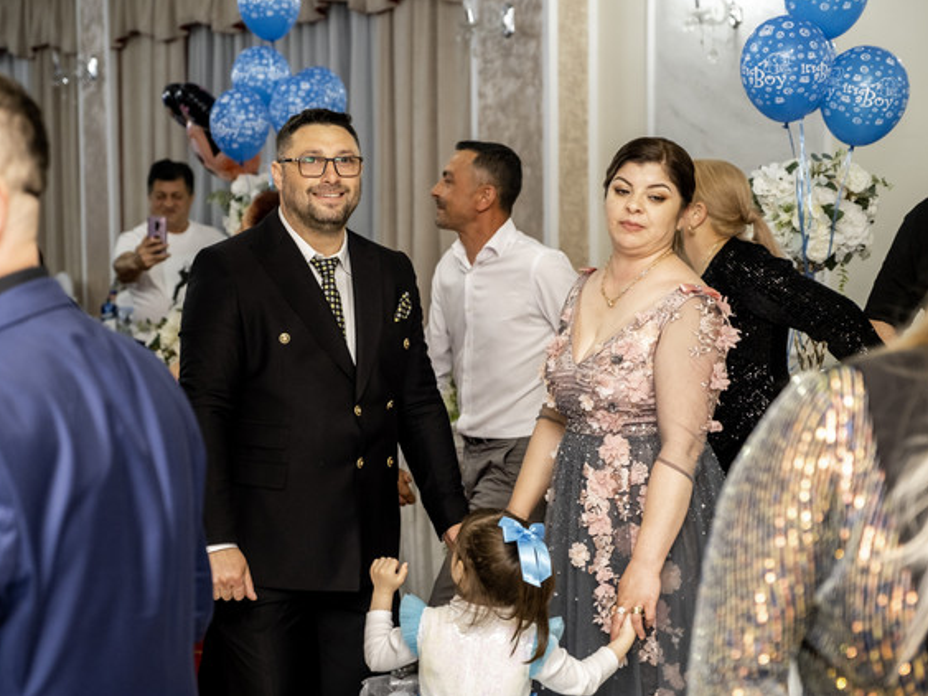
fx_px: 1876
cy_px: 346
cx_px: 424
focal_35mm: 70
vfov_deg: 21.0
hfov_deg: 27.8
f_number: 2.8
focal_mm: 42.7
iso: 1250
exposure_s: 1/160
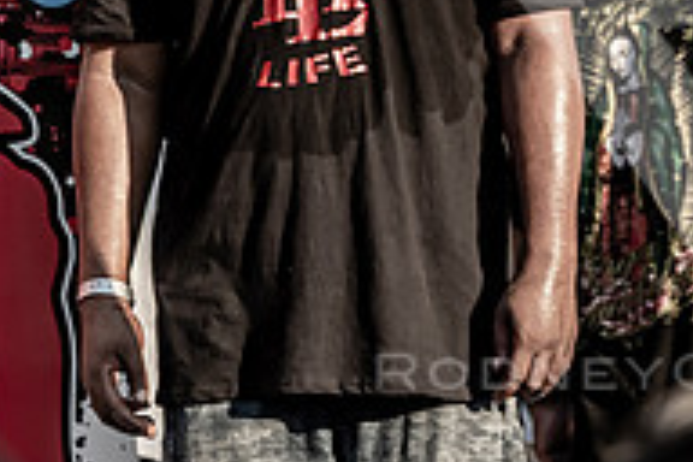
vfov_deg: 1.7
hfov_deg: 2.5
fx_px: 15822
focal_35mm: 822
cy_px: -296
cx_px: 866
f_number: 2.8
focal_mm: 200
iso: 100
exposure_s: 1/800
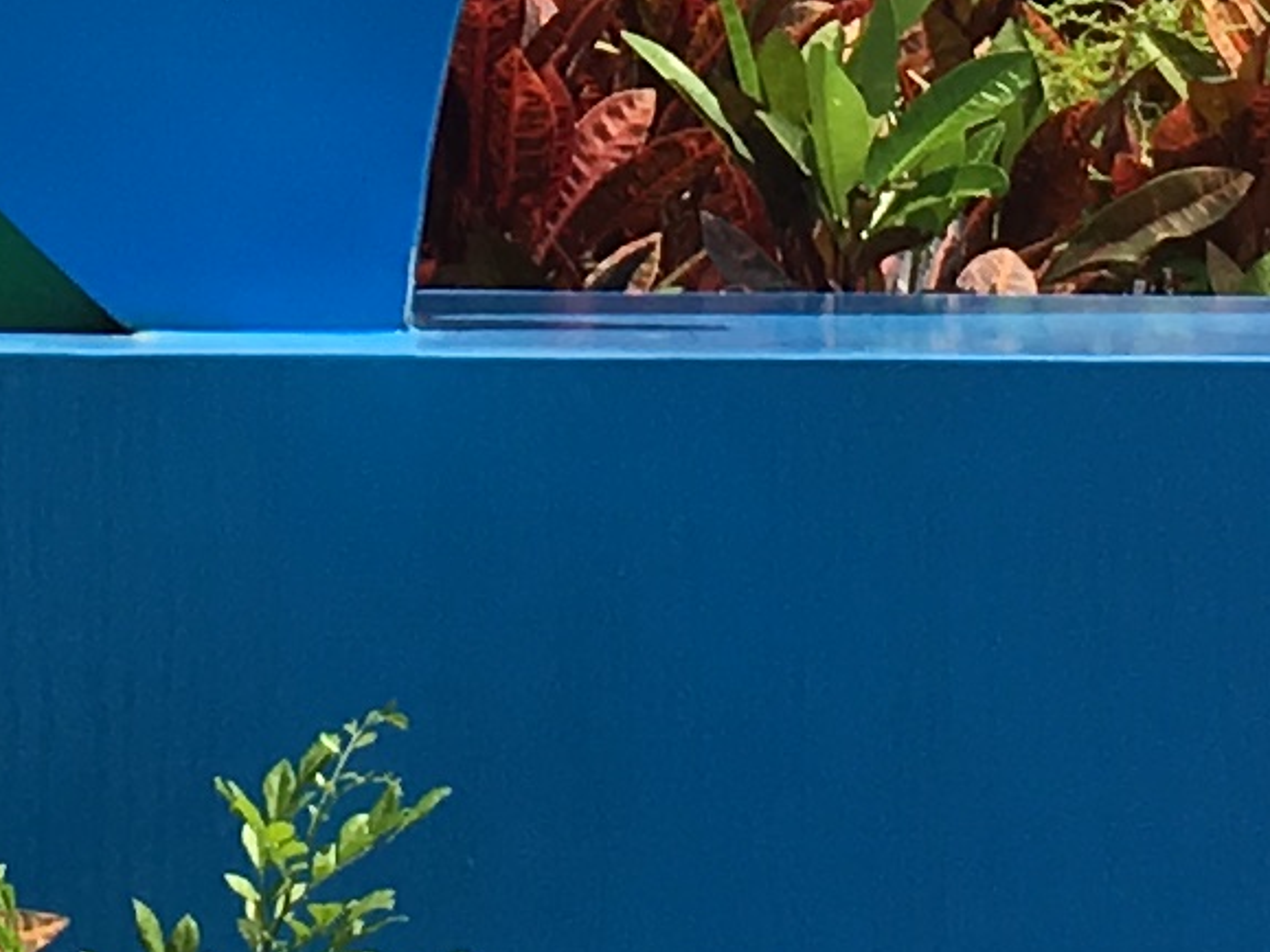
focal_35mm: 202
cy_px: -1178
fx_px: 7409
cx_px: 46
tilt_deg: +10.5
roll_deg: -1.0
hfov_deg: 9.7
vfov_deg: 7.0
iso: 25
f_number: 2.2
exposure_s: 1/1876
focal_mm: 4.15
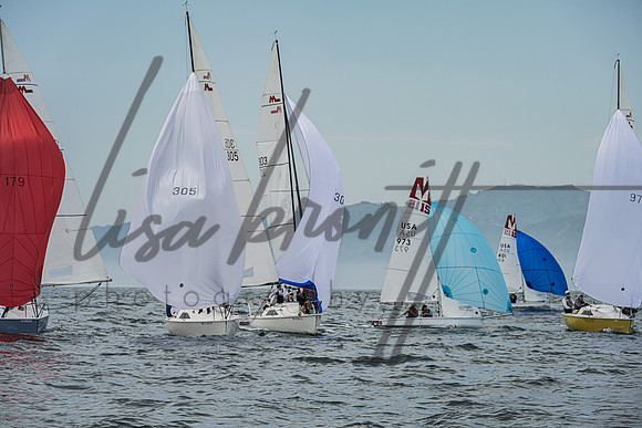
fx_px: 2506
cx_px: 325
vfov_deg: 9.8
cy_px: 214
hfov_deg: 14.6
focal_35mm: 140
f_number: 7.1
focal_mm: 130
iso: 320
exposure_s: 1/2000
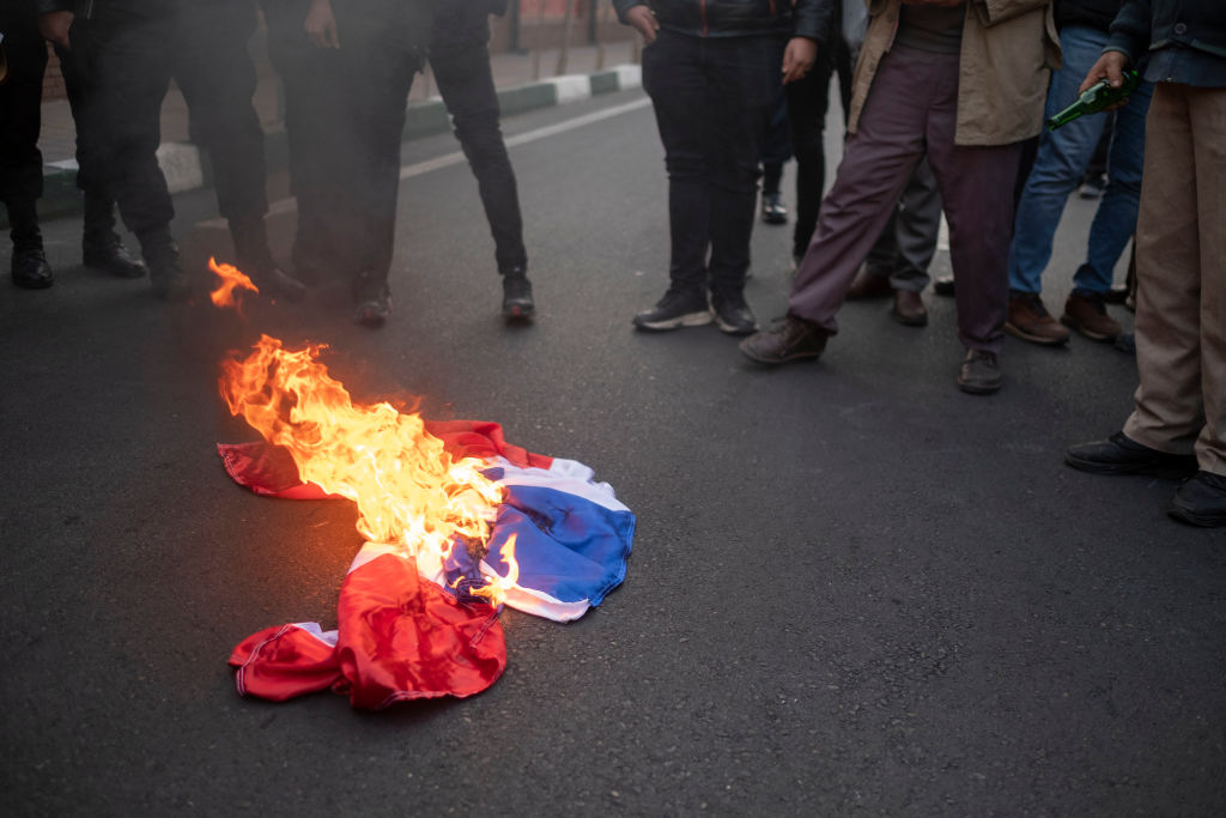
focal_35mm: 35
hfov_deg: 54.4
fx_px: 1192
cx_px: 613
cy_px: 409
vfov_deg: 37.9
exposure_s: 1/1600
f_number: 1.4
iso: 400
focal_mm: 23
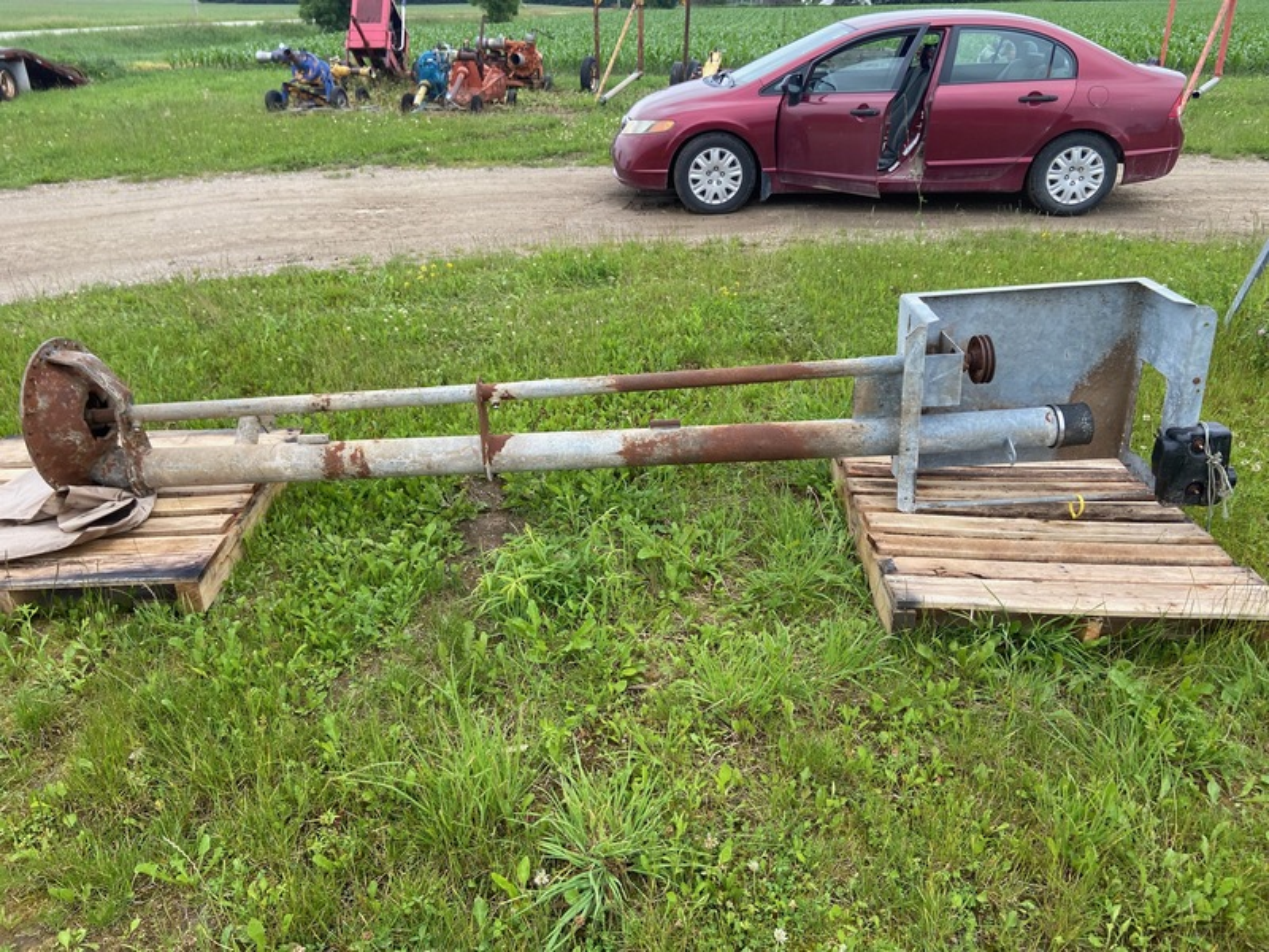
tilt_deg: -24.8
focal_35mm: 26
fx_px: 953
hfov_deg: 67.3
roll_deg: -2.1
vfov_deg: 53.1
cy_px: 476
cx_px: 634
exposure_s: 1/508
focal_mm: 4.25
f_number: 1.8
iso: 32
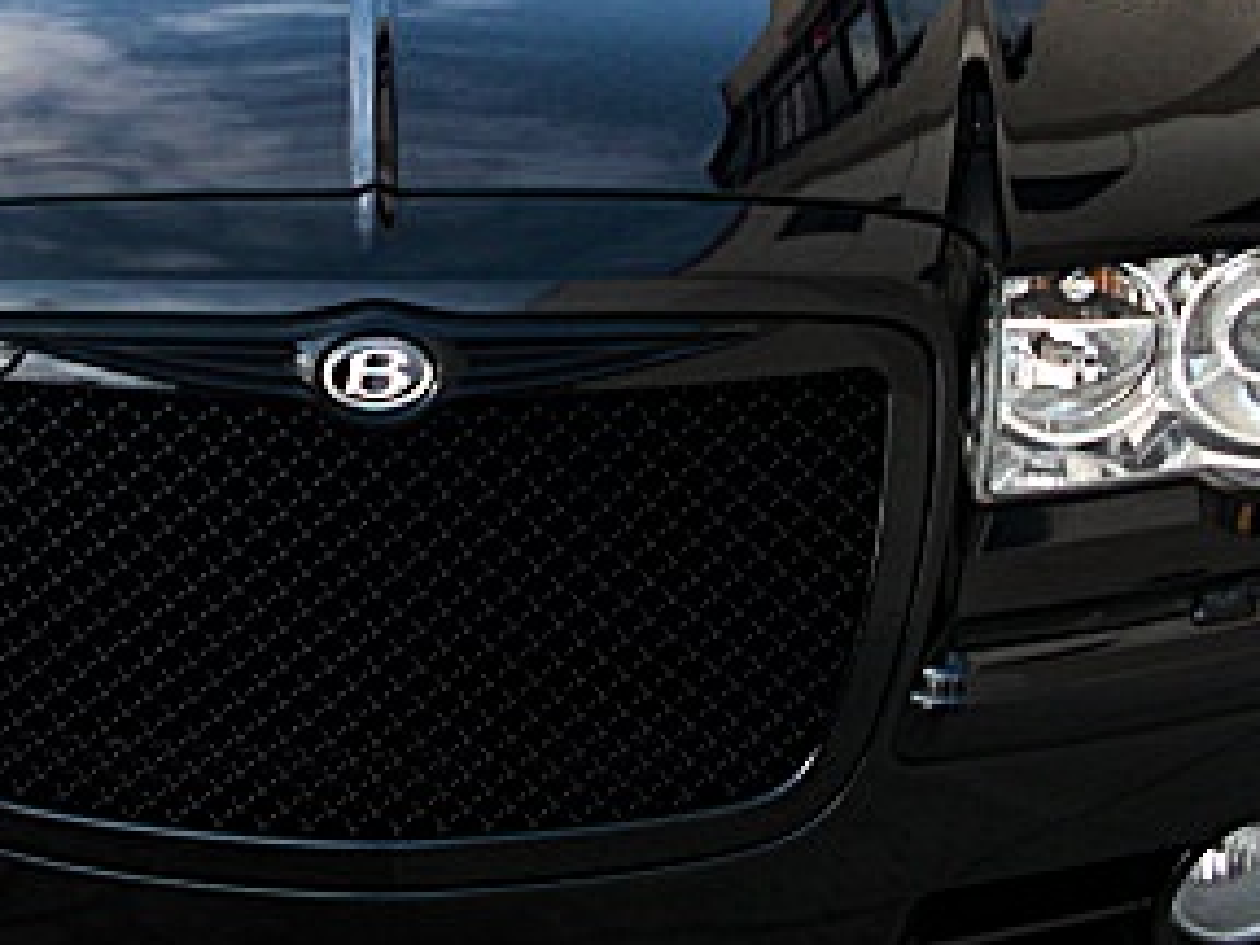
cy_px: 228
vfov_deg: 18.3
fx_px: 2912
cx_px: 350
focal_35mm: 80
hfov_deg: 24.2
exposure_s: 1/125
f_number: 2.8
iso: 100
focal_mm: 6.3
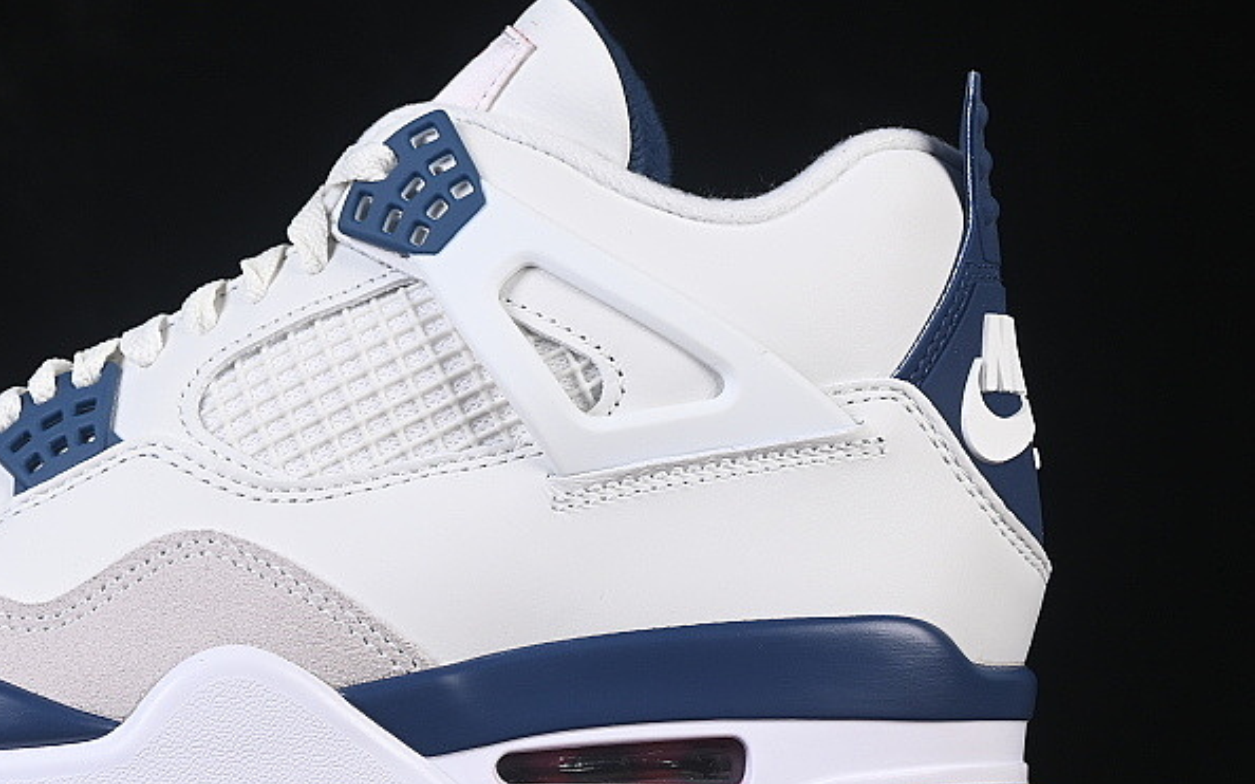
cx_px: 304
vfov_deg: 9.4
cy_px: 387
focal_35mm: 139
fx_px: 4753
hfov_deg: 15.0
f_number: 8
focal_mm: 50
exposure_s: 1/80
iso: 160
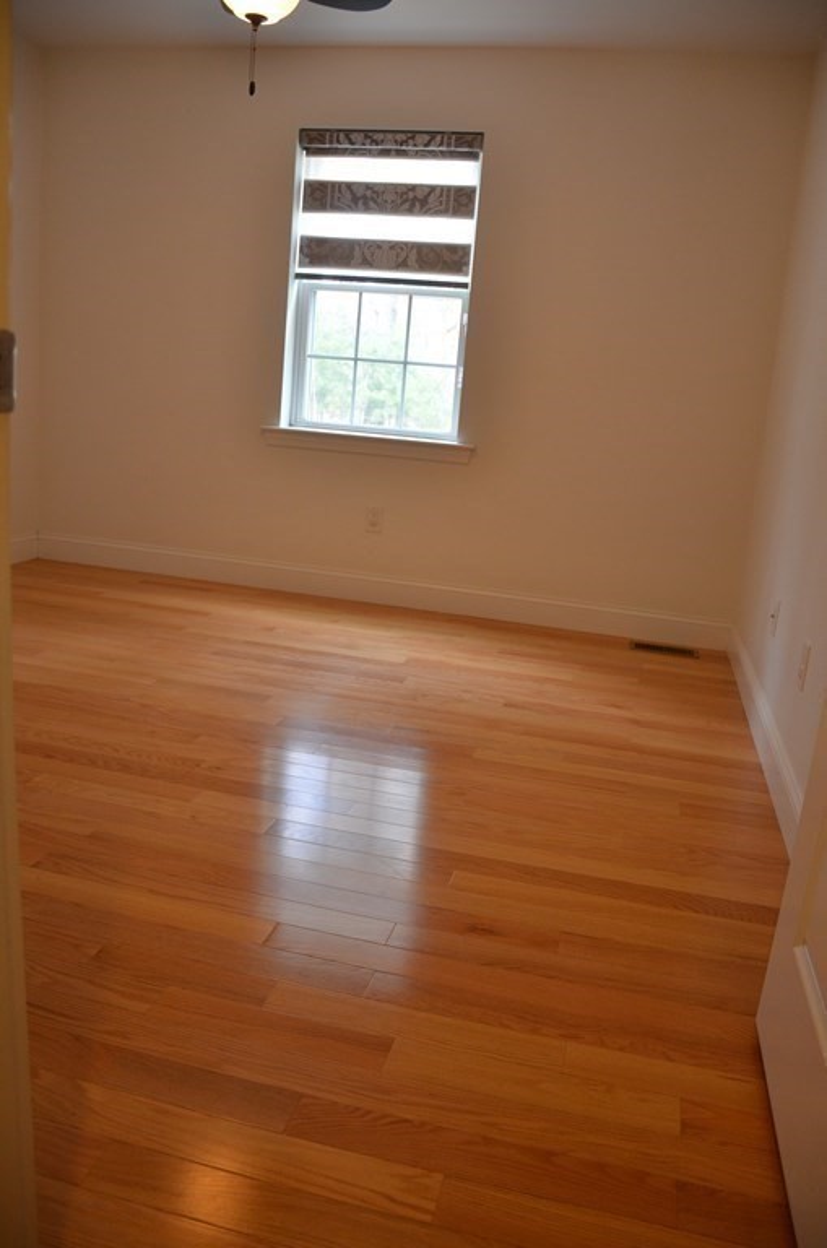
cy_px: 624
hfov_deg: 47.8
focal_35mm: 27
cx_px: 414
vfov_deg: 67.5
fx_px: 934
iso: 800
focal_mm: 18
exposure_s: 1/50
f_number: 3.5
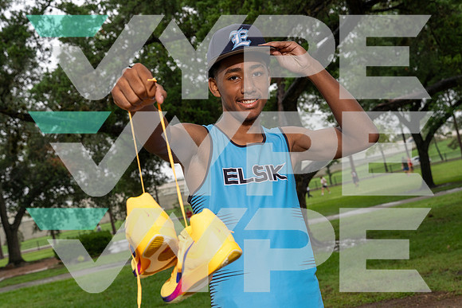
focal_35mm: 45
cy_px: 153
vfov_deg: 29.8
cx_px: 221
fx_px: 580
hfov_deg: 43.4
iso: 500
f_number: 6.3
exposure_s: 1/250
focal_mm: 43
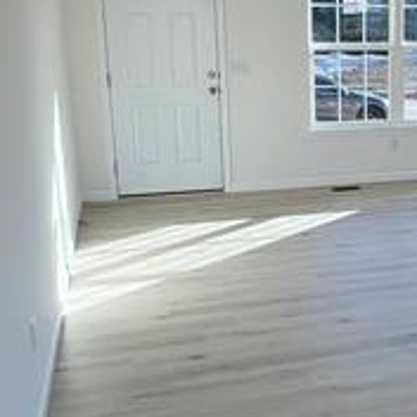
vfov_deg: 34.0
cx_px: 393
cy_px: 201
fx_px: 681
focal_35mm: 50
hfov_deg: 32.0
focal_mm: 1.57
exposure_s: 1/189
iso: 32
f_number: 1.8
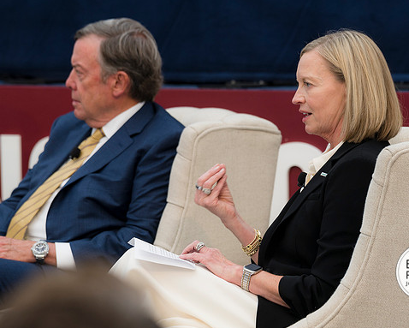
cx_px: 234
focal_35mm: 256
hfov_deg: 7.5
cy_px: 164
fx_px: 3101
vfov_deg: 6.0
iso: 180
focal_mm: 150
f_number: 4
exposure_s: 1/160
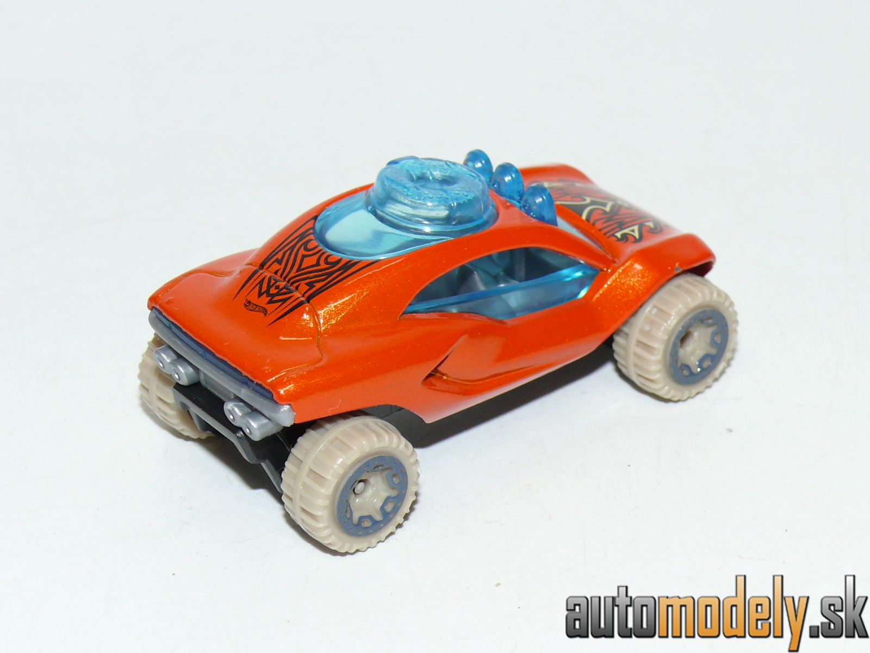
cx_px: 435
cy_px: 326
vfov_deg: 14.4
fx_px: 2589
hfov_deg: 19.1
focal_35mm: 103
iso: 100
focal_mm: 13.4
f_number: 4
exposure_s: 1/30
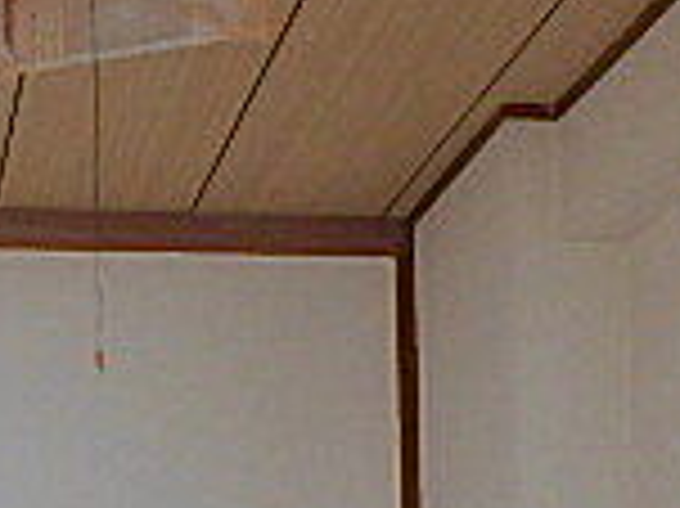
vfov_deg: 14.6
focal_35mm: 89
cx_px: 23
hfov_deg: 21.4
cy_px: 913
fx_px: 1747
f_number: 3.5
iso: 200
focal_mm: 3.7
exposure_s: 1/40
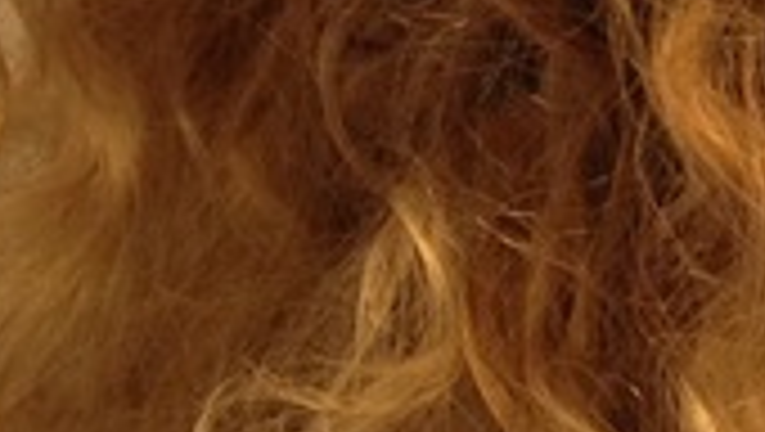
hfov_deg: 11.6
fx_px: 3655
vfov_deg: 6.6
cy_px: -295
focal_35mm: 180
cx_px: 1012
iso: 125
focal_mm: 4.13
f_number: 2.4
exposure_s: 1/20
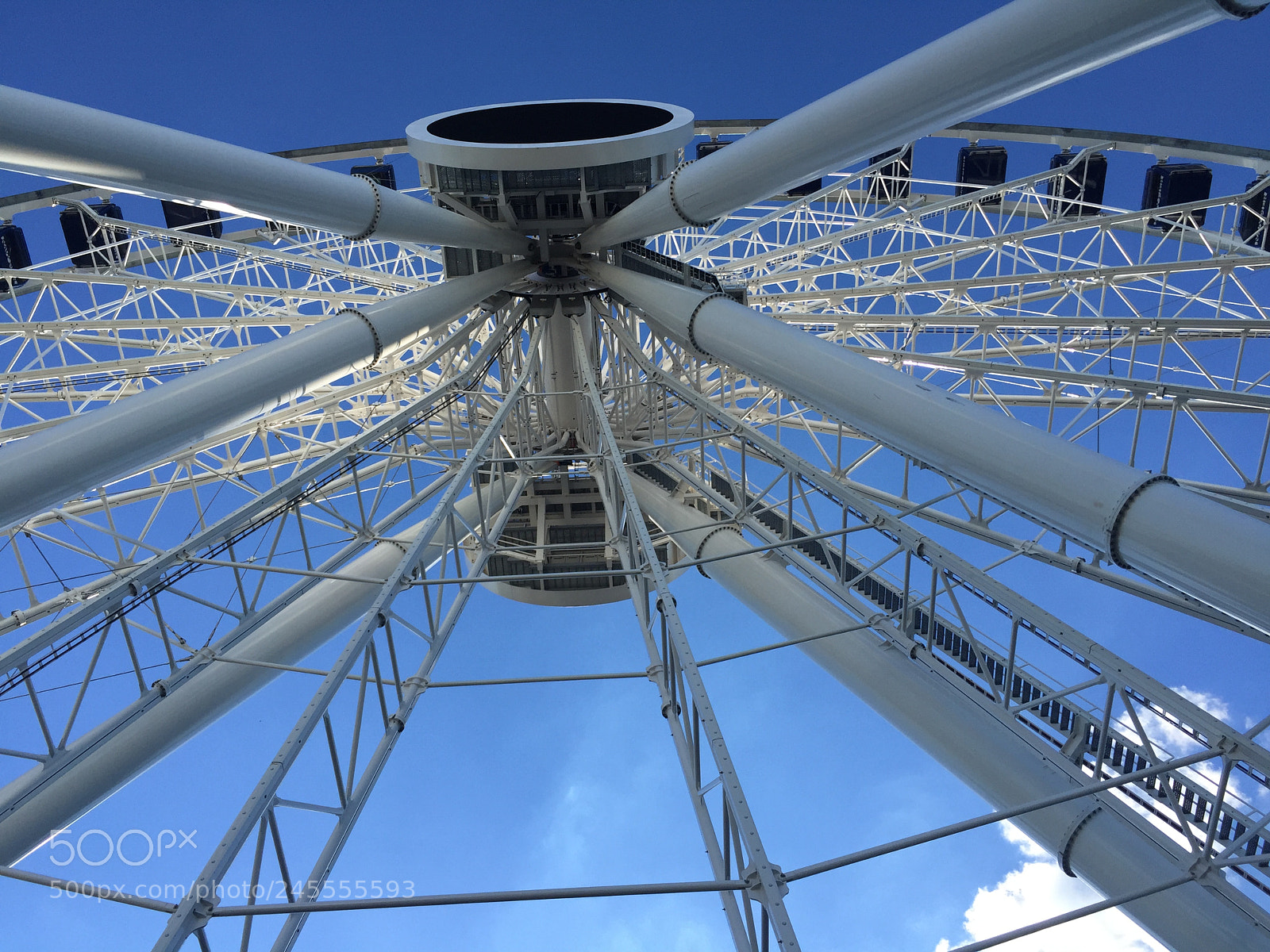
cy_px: 476
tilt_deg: +64.2
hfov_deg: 61.7
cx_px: 635
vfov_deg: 48.2
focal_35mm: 29
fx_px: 1064
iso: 32
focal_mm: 4.15
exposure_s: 1/1412
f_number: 2.2
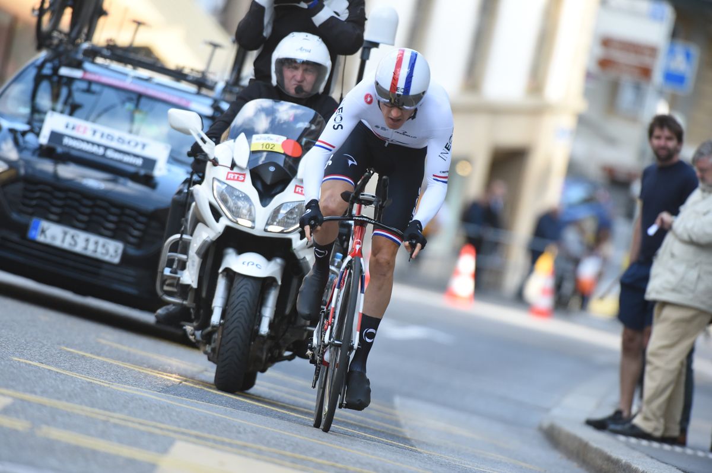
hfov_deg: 5.2
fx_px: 7901
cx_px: 356
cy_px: 236
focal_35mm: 400
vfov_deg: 3.4
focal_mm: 400
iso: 2000
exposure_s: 1/1250
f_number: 5
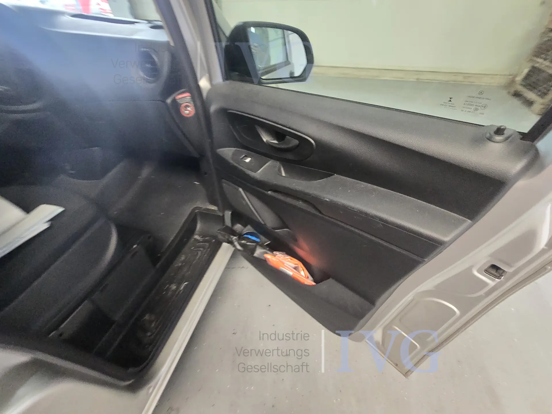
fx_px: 207
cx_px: 276
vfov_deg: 89.9
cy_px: 207
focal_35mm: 13
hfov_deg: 106.2
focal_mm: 2.2
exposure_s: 1/50
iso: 800
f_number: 2.2
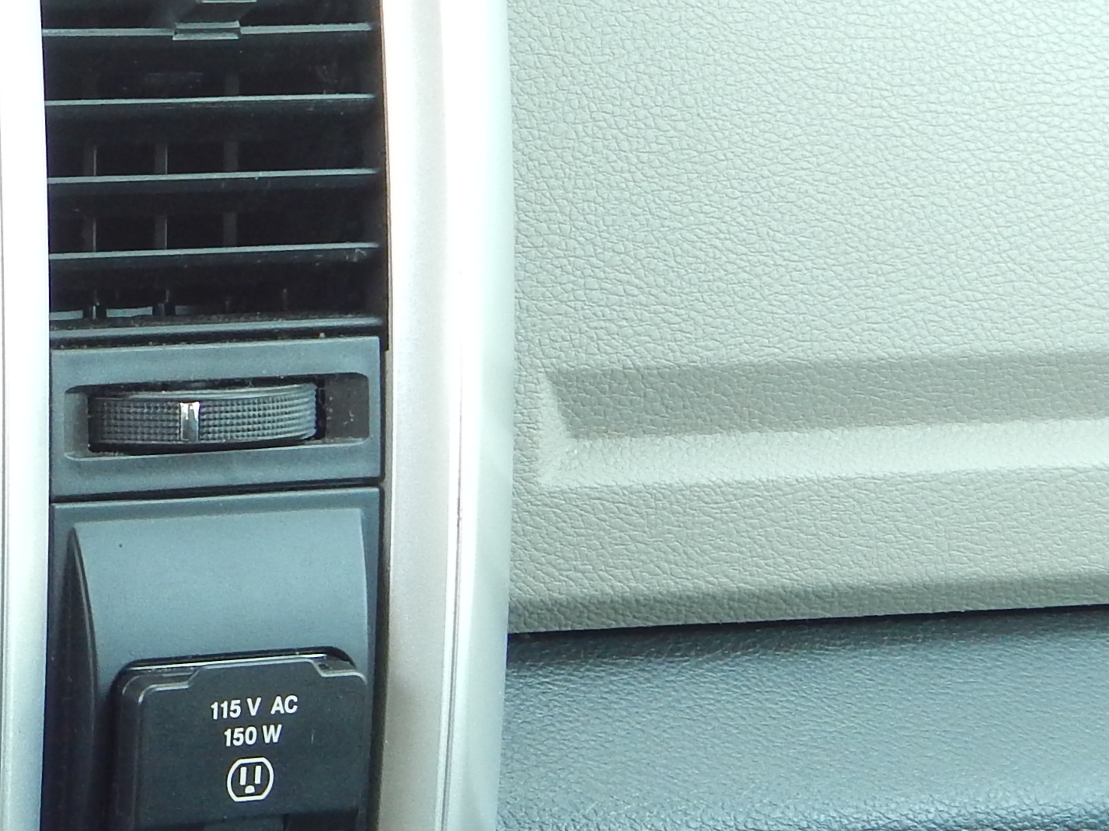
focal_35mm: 113
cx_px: -608
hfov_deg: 15.8
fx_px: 3620
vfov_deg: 13.1
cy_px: 505
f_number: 3.3
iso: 160
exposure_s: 1/30
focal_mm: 6.1
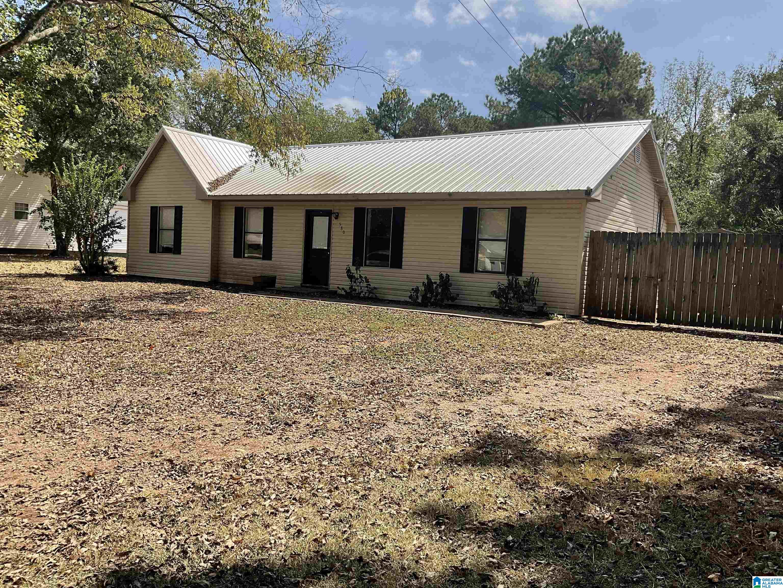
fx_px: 656
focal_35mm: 29
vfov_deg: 48.2
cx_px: 392
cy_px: 294
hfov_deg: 61.7
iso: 16
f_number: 1.8
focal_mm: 3
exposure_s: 1/1490
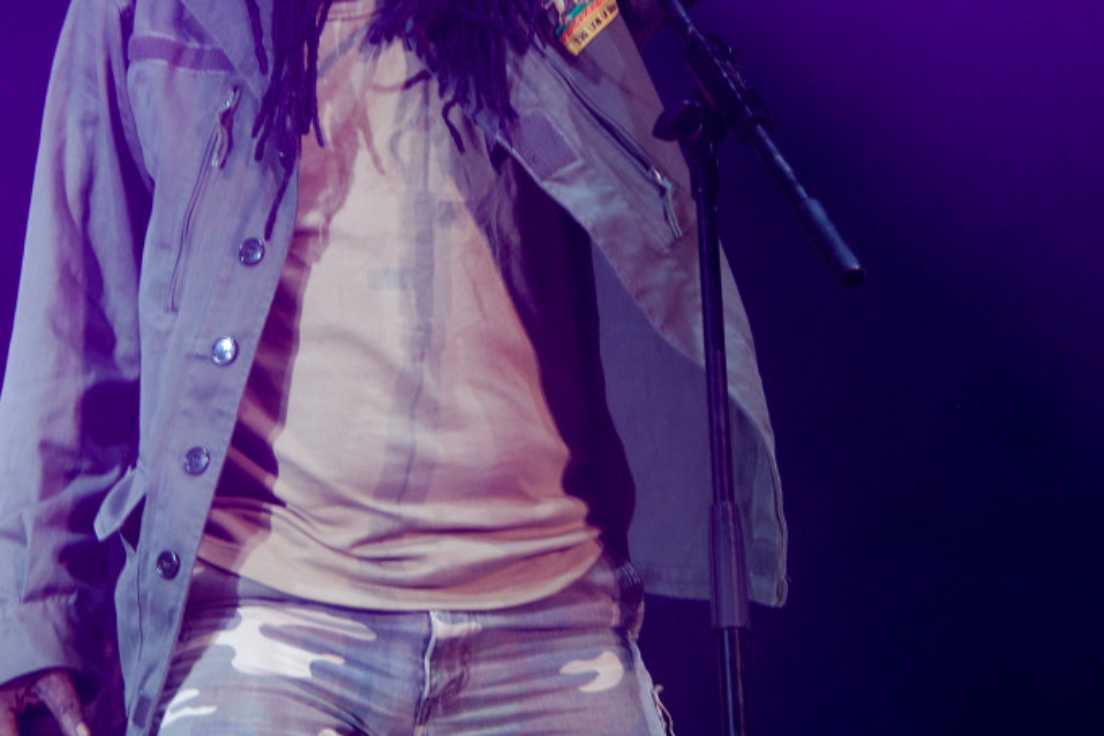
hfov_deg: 14.0
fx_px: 4500
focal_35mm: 147
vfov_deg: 9.3
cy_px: -3
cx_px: 550
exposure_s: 1/40
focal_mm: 65
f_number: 5.3
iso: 400
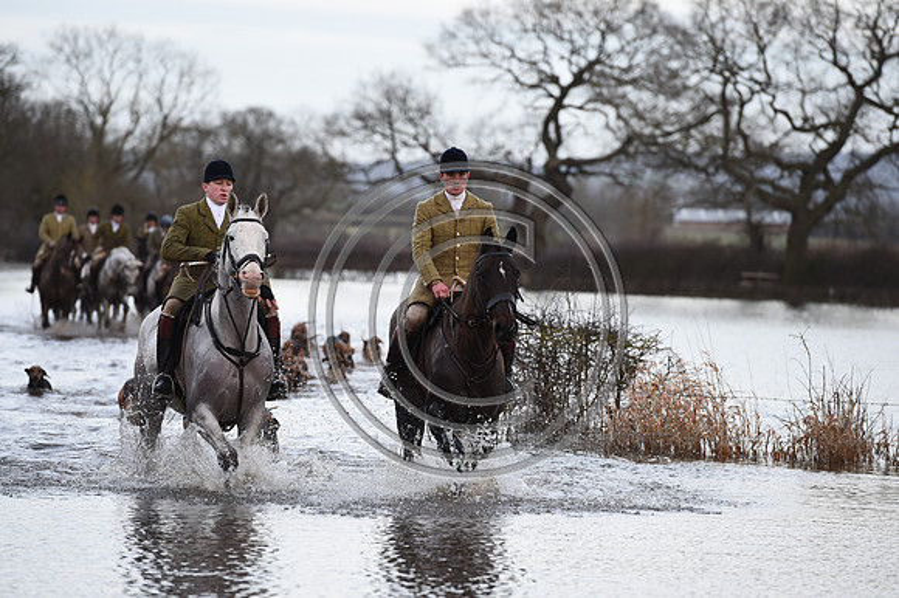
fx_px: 4991
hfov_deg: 10.3
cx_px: 450
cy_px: 299
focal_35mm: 200
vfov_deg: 6.9
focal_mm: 200
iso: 1400
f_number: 4.5
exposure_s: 1/1000
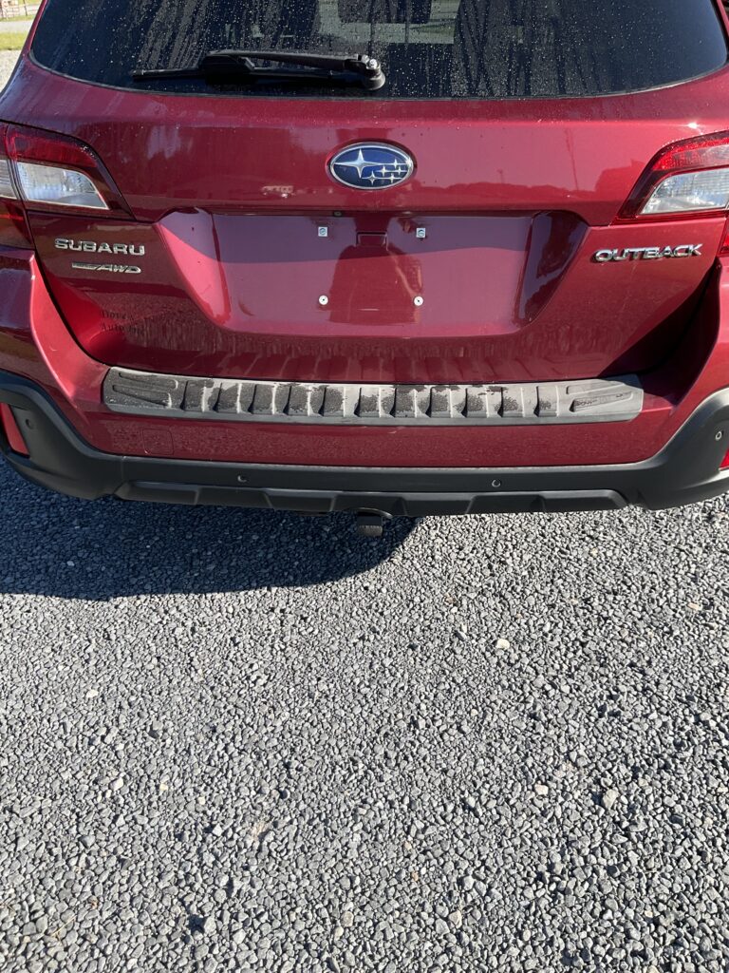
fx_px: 814
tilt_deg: -31.4
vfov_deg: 61.7
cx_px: 364
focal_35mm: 29
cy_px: 486
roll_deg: -1.3
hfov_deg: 48.2
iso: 16
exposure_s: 1/666
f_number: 1.8
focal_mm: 3
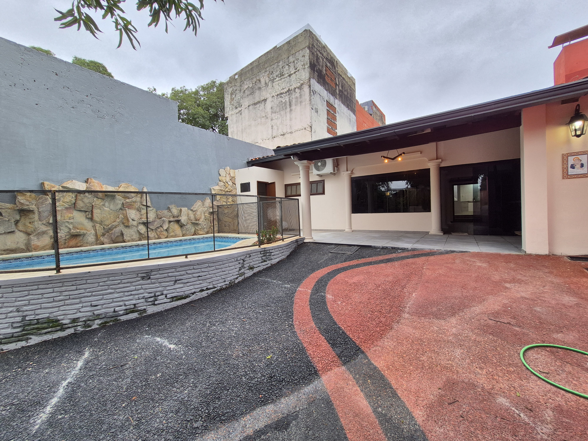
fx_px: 221
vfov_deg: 89.9
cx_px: 294
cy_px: 220
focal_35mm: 13
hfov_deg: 106.2
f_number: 2.2
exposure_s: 1/220
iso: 50
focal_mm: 1.74
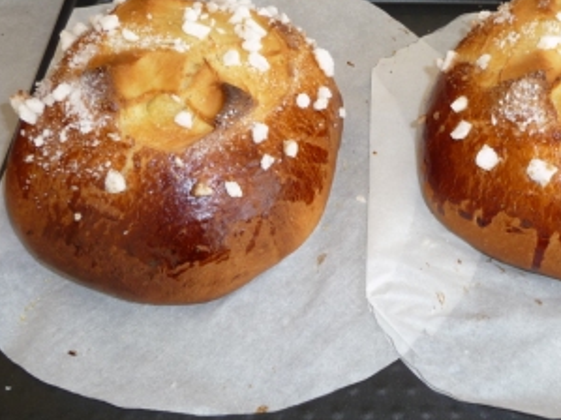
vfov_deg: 30.2
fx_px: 778
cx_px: 400
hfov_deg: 38.9
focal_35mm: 48
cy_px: 171
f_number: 3.5
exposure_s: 1/30
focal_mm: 5.3
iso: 100
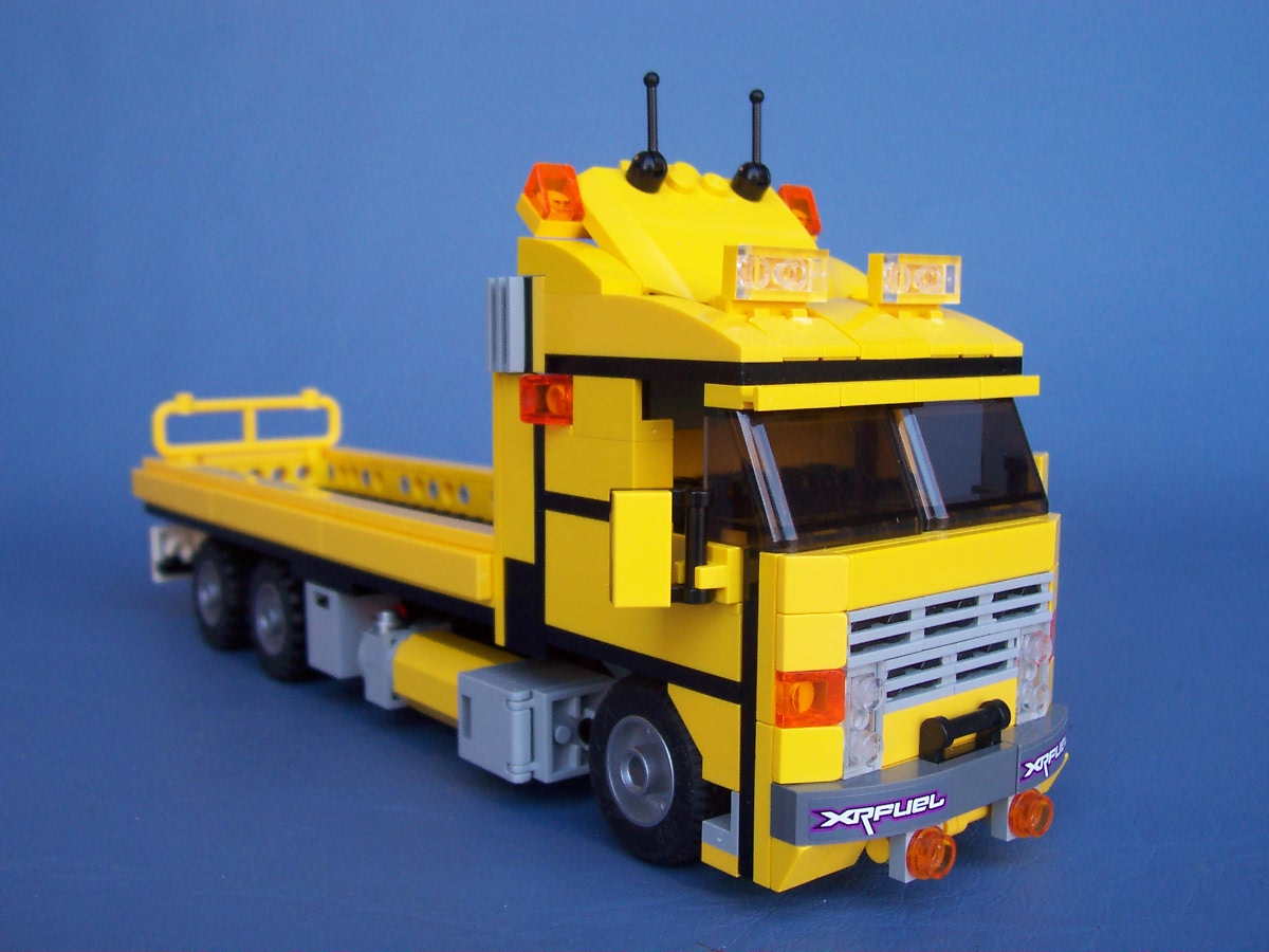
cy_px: 476
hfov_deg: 50.1
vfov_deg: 38.7
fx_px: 1356
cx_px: 634
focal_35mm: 37
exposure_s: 1/90
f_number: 2.8
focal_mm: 5.6
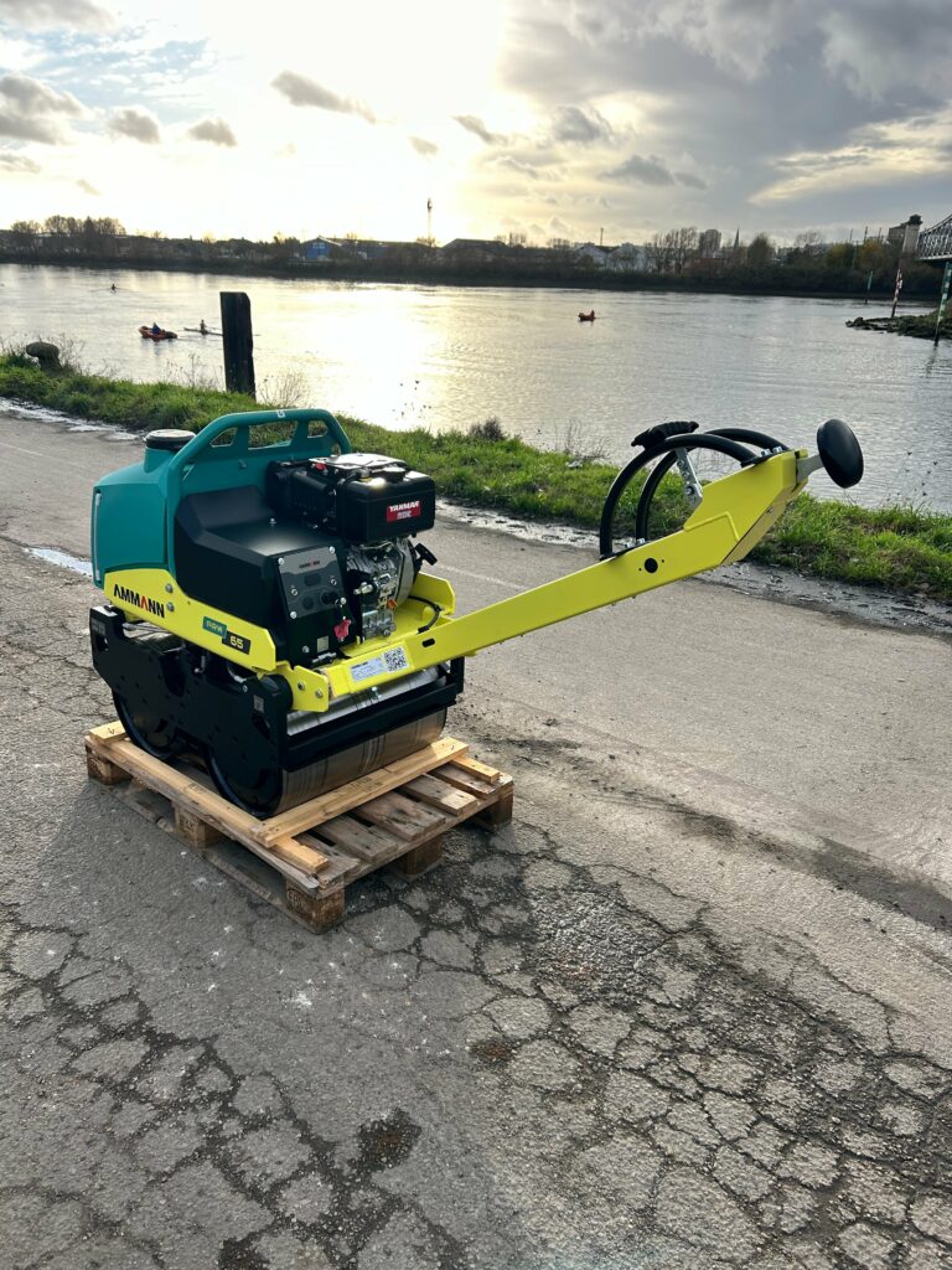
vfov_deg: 67.3
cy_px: 635
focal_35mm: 26
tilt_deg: -18.1
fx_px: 953
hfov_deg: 53.1
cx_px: 476
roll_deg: -0.8
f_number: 1.5
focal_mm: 5.7
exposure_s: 1/780
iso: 50
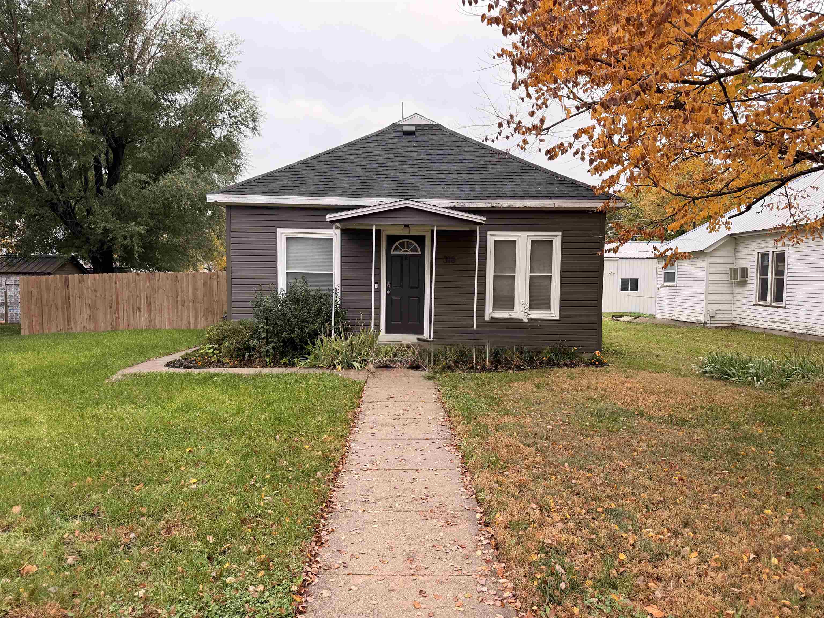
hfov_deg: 71.6
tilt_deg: -3.9
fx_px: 571
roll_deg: -0.7
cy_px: 309
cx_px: 412
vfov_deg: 56.8
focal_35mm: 24
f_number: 1.78
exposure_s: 1/665
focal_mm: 6.76
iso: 100
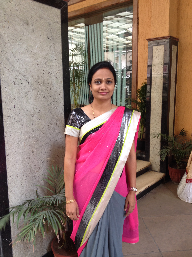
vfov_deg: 52.6
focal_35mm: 35
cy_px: 128
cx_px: 96
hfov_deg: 40.7
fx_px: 259
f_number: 2.4
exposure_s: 1/20
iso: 50
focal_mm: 4.28
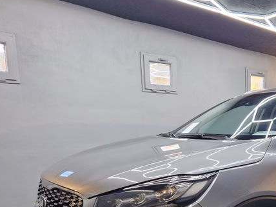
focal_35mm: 43
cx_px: 244
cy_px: 177
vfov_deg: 32.3
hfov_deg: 40.8
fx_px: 343
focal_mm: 5.4
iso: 125
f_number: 1.8
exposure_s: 1/100
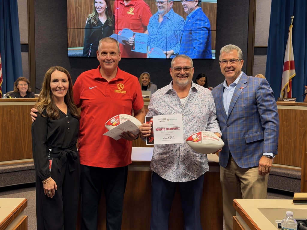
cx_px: 154
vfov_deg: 30.3
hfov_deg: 39.7
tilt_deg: -4.2
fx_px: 426
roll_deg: -0.6
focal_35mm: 48
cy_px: 115
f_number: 1.78
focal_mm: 6.76
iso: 200
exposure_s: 1/60
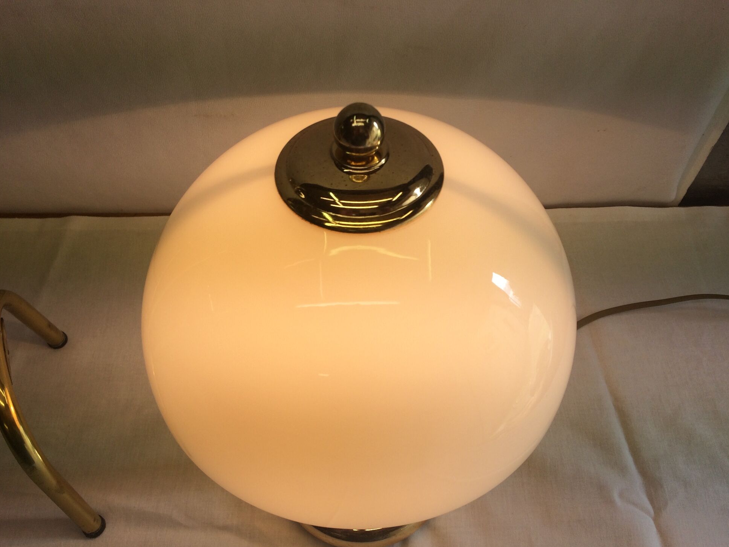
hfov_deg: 60.0
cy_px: 283
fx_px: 632
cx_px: 356
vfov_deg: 46.8
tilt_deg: -57.0
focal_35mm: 30
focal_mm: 4.15
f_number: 2.2
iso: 32
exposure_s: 1/304
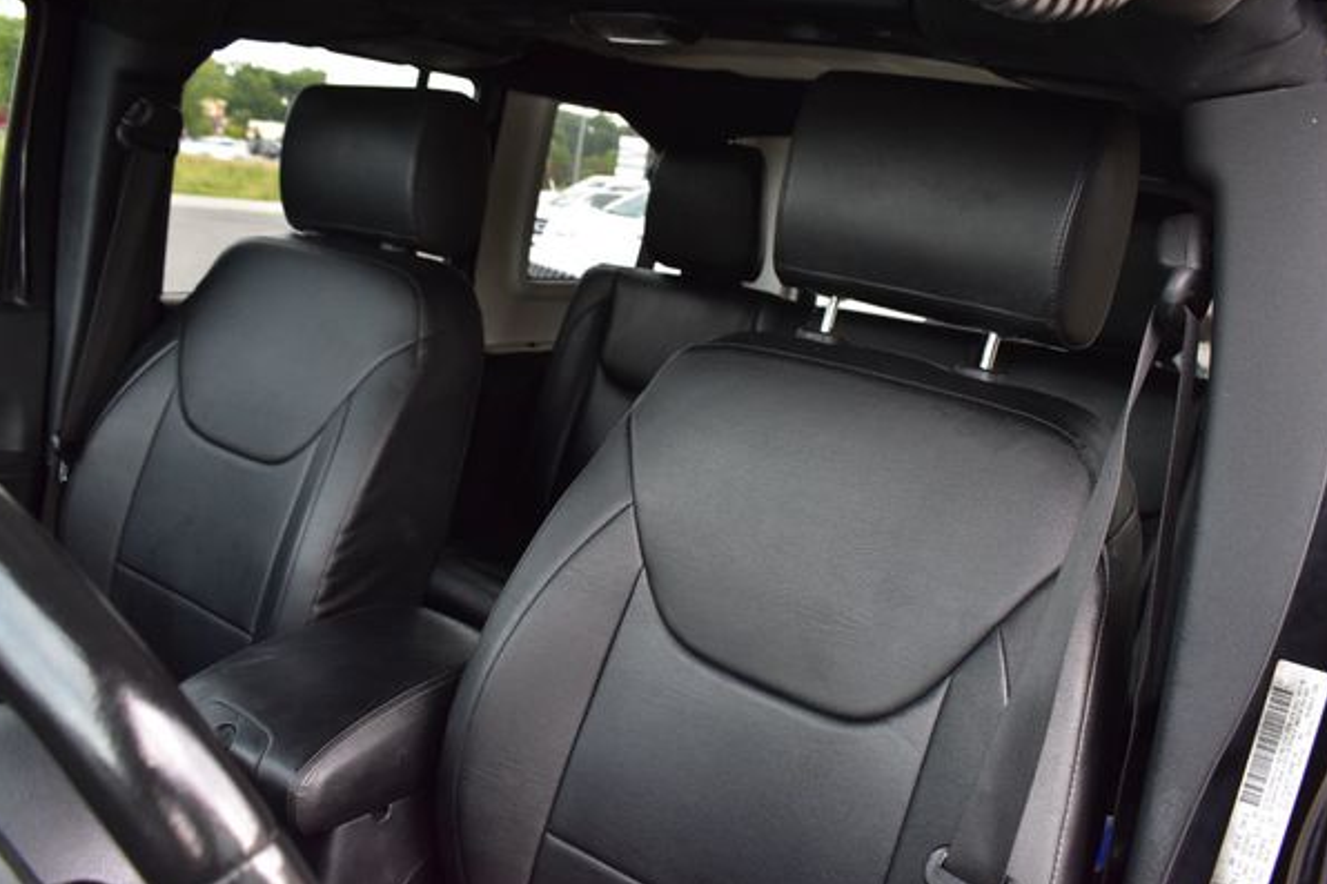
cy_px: 423
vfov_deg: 44.9
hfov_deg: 63.7
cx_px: 677
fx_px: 1069
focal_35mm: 29
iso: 1100
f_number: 6.3
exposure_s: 1/15
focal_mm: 18
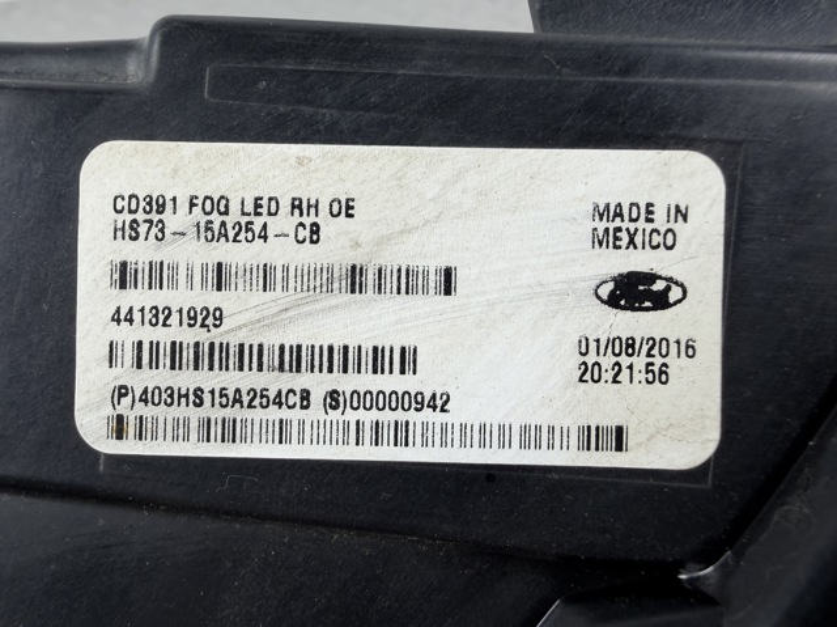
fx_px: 580
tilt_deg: -50.4
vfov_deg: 56.8
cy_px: 314
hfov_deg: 71.6
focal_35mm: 24
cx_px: 418
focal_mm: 2.22
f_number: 2.2
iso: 32
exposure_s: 1/100
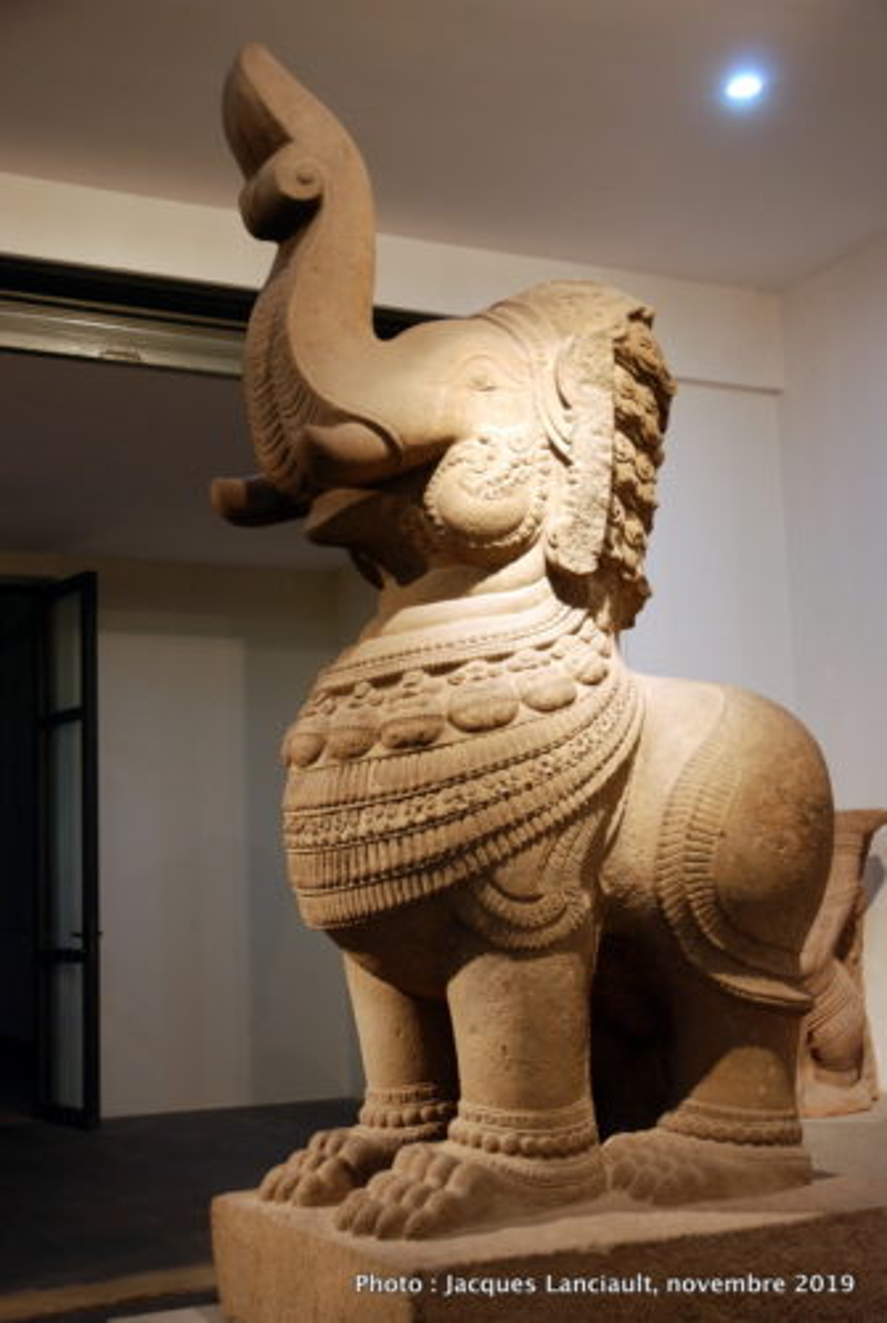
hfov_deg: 29.0
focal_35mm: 46
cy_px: 662
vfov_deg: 42.3
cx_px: 444
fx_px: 1713
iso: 500
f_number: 4
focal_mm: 31
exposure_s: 1/30
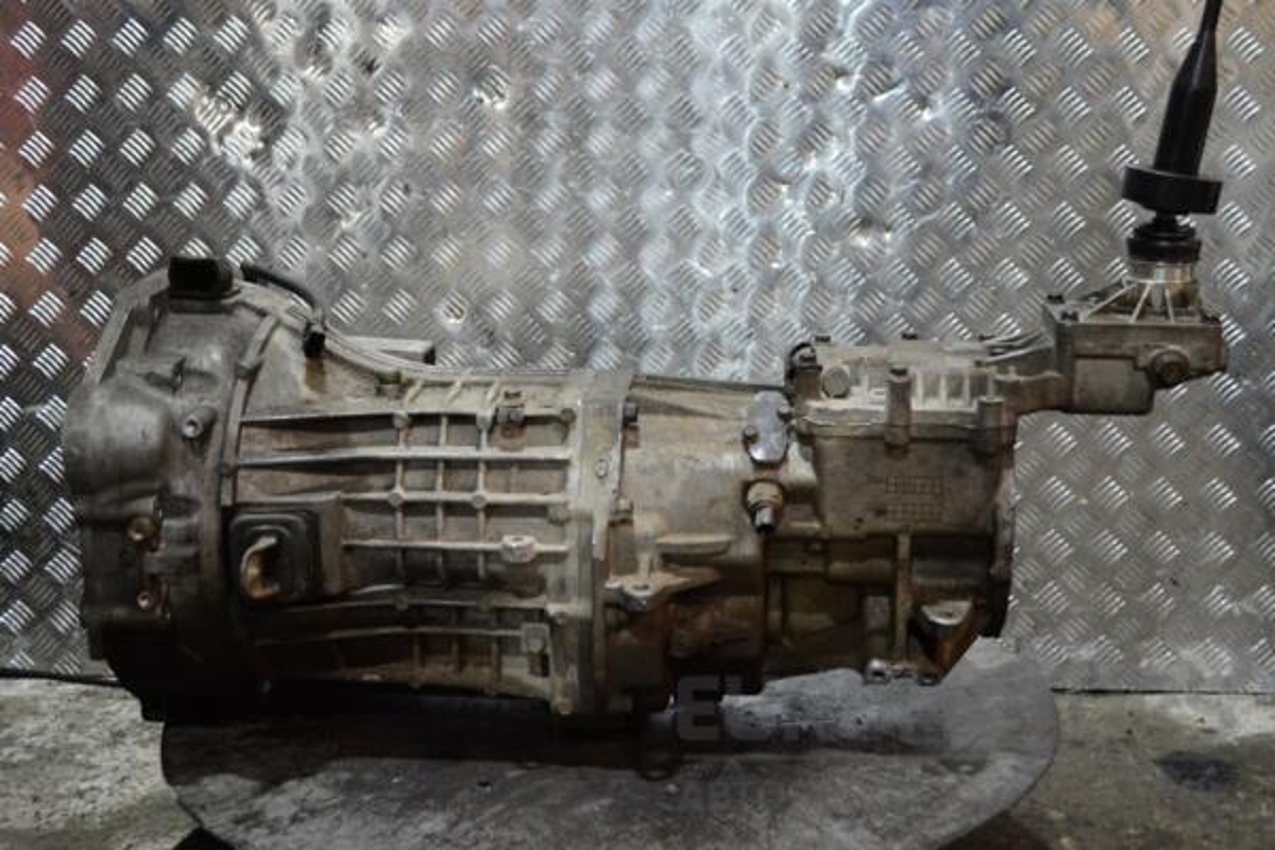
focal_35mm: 45
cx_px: 638
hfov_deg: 43.6
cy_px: 425
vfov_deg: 29.9
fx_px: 1594
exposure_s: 1/30
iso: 1250
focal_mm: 30
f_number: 4.5
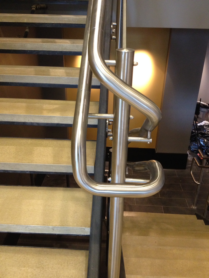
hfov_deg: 40.7
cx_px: 104
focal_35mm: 35
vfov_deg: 52.6
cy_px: 139
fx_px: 282
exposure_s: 1/20
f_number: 2.4
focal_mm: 4.28
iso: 320
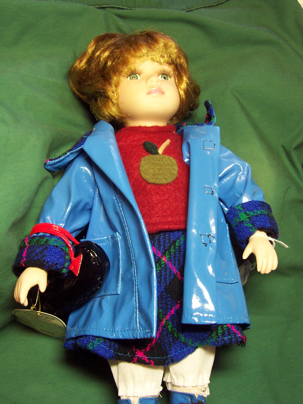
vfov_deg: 50.1
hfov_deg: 38.7
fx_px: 432
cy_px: 202
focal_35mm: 37
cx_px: 152
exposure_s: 1/15
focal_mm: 5.6
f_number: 2.8
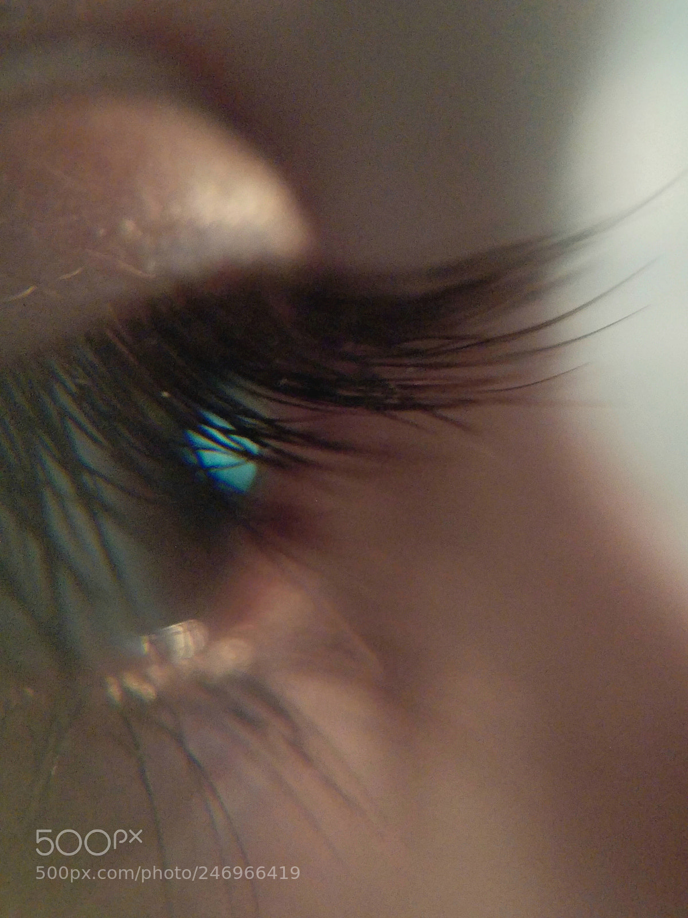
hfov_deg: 53.1
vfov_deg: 67.3
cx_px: 344
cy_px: 459
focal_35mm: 26
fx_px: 689
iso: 640
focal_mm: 4.2
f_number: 1.7
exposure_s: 1/10
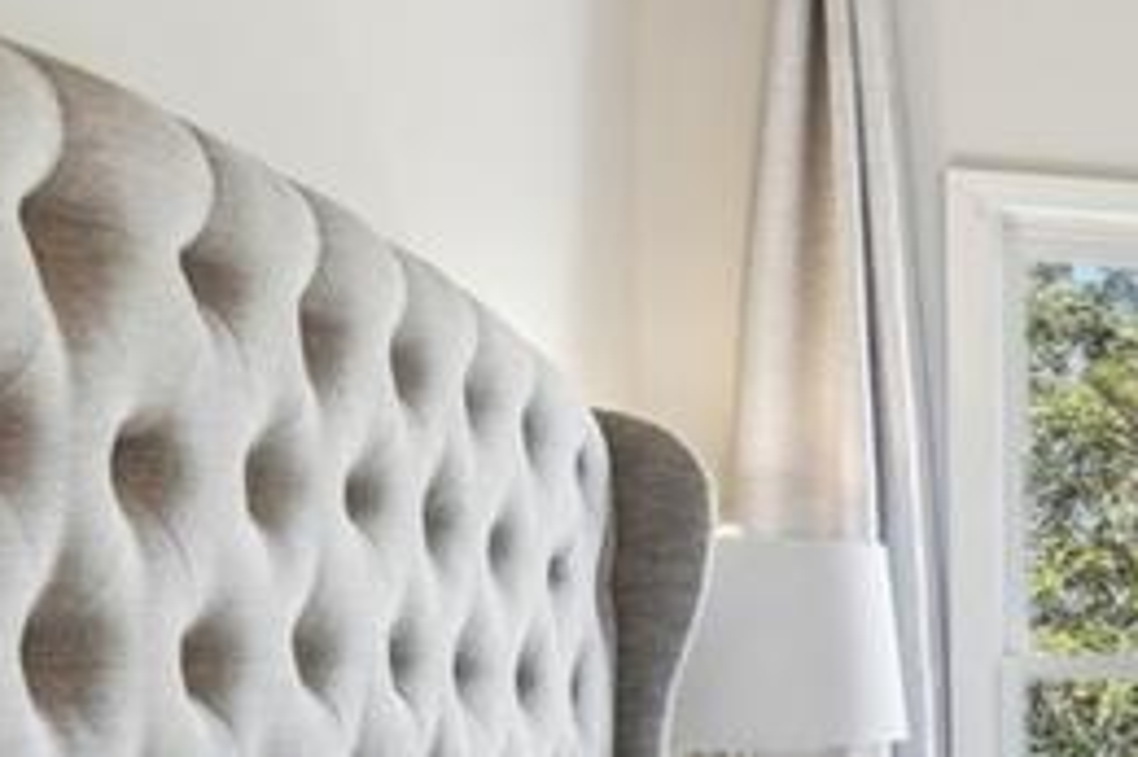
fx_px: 1990
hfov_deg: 21.2
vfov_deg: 21.0
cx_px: 2053
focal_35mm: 63
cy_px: 707
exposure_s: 1/20
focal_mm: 16
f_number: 8
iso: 400
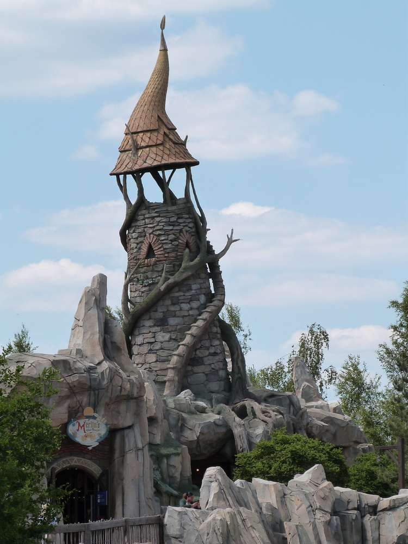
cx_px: 204
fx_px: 3442
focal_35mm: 219
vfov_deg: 9.0
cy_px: 272
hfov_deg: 6.8
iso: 160
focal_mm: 39.5
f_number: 5.6
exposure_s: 1/500
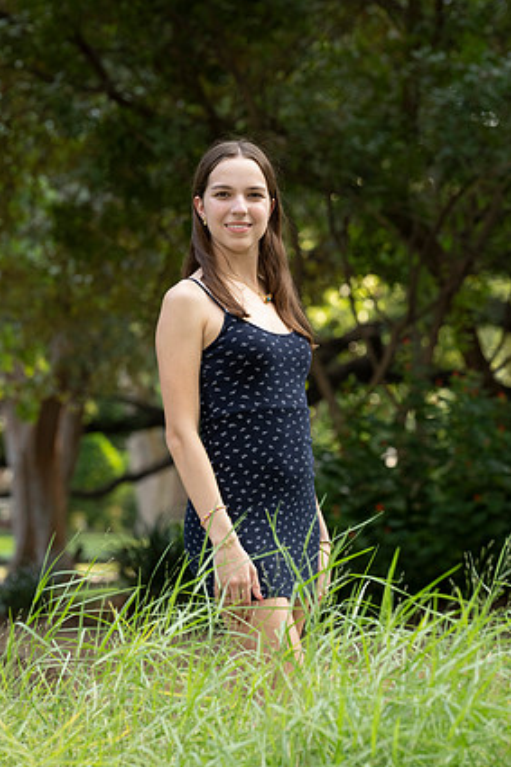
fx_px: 4517
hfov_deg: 6.5
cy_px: 363
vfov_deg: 9.7
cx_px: 244
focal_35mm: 212
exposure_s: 1/200
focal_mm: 200
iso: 1250
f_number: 8
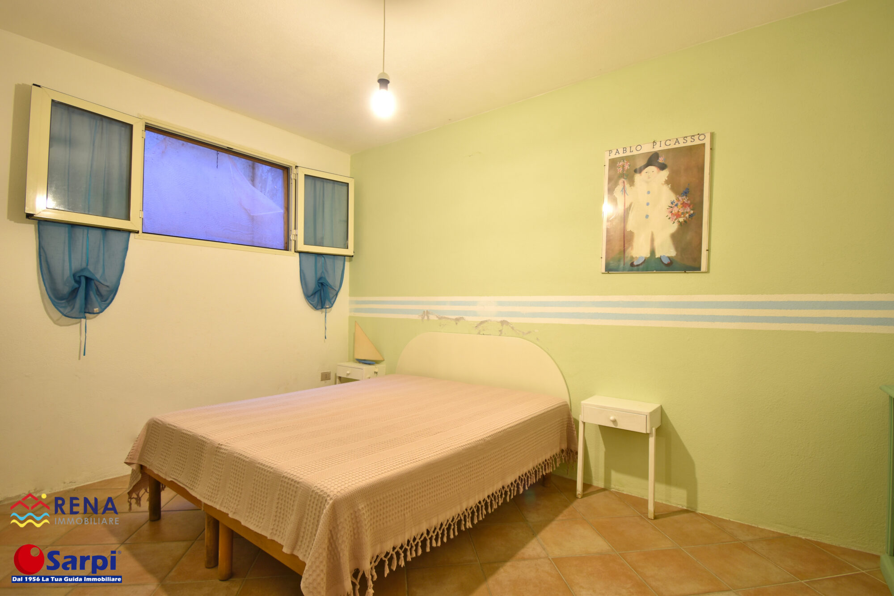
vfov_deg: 72.0
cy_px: 298
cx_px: 447
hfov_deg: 95.0
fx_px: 410
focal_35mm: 16
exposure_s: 1/1.6
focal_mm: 11
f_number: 4.8
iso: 100
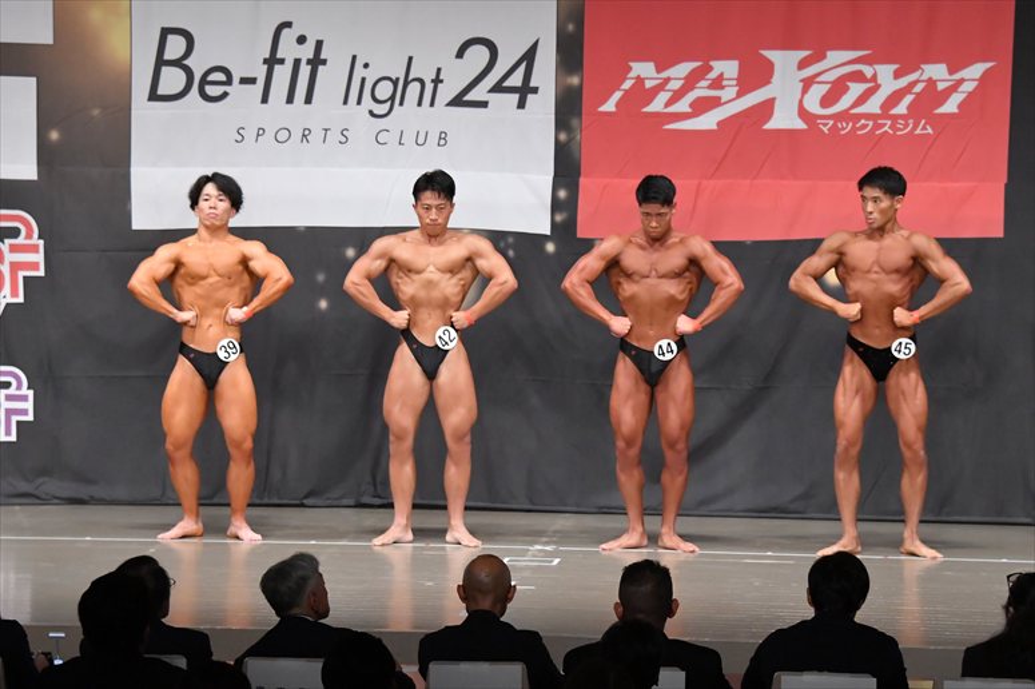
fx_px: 4224
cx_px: 518
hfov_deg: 14.0
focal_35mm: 147
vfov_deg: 9.3
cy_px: 344
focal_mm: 98
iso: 6400
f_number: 5.6
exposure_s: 1/400
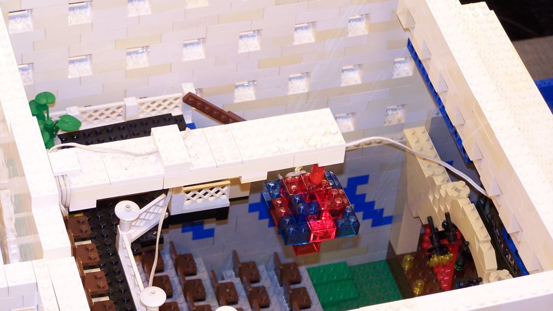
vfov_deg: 9.5
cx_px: 276
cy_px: 166
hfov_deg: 16.8
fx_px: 1877
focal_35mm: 128
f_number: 3.2
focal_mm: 19.4
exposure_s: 1/4
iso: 80
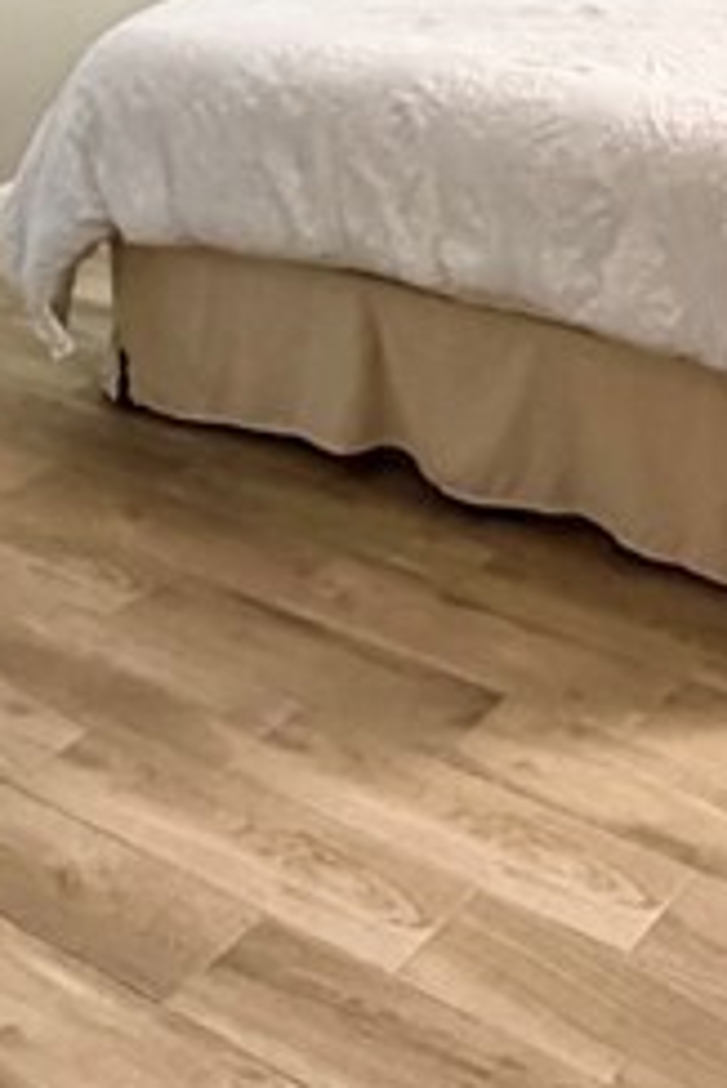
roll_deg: -0.3
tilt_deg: -16.1
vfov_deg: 30.9
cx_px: 669
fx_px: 1845
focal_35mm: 61
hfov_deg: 21.7
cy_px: 45
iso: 320
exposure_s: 1/60
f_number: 2.2
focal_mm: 2.22
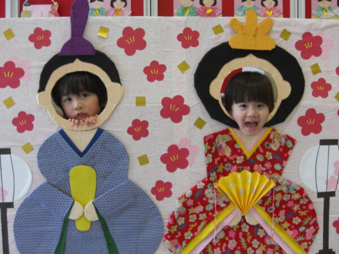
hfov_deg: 49.0
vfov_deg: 37.7
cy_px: 127
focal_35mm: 38
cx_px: 170
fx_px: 372
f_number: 2.8
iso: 200
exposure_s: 1/60
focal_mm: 7.9
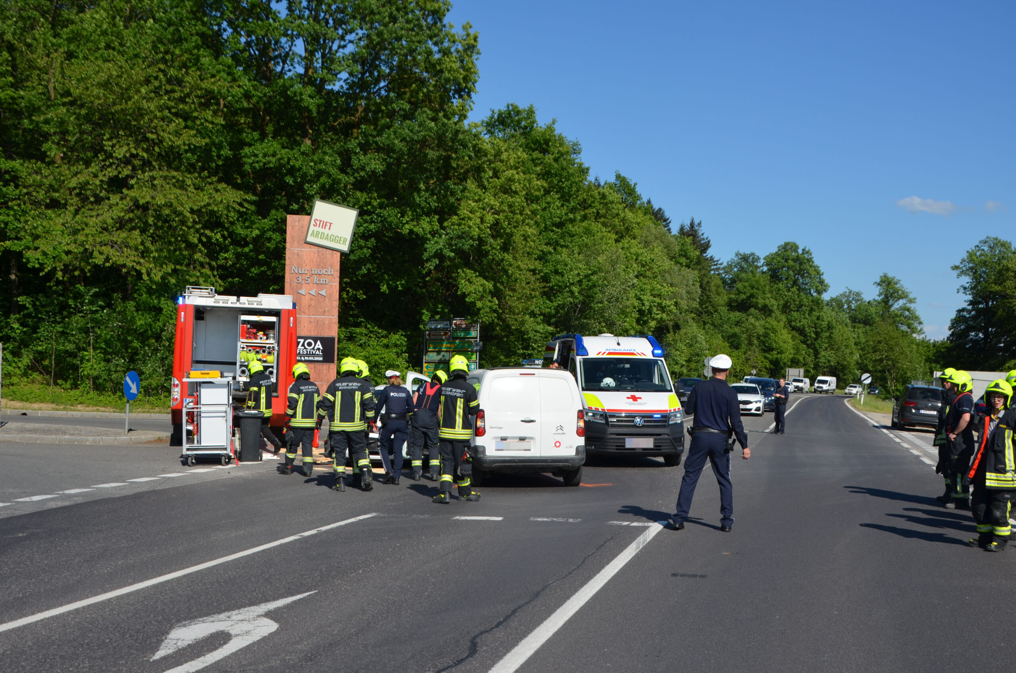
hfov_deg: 46.5
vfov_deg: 31.8
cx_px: 508
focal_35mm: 42
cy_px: 336
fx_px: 1183
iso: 100
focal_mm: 28
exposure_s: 1/320
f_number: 9
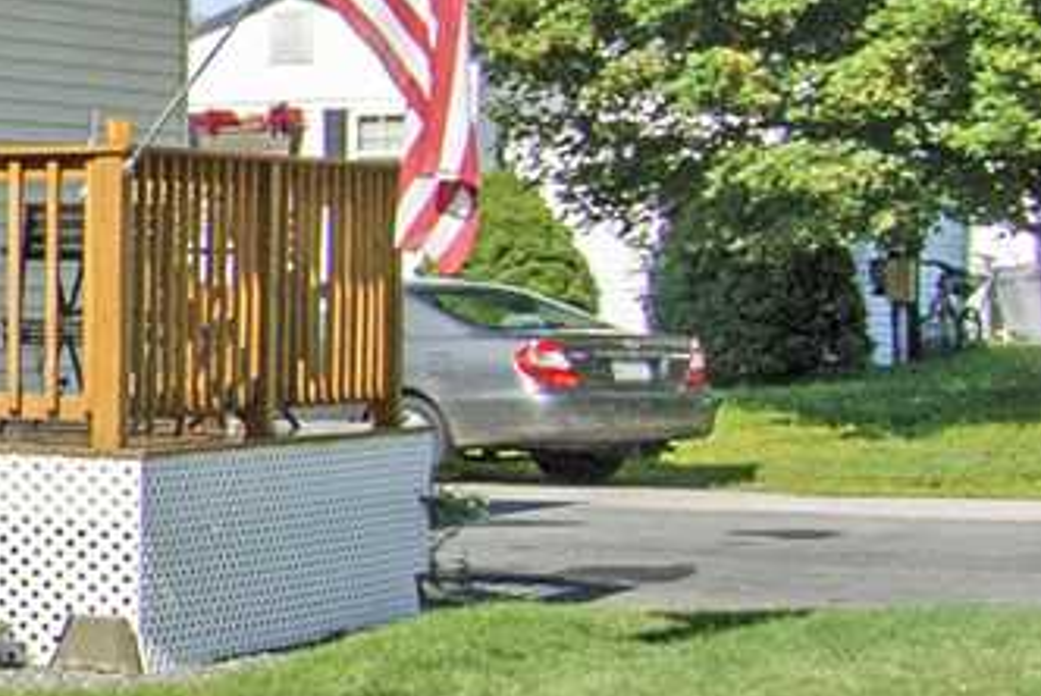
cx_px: -1718
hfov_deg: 12.5
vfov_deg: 12.4
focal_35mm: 111
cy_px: 263
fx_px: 3212
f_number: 4.5
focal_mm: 12
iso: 200
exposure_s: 1/1600
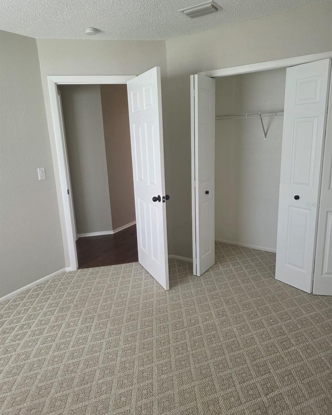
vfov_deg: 70.3
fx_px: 295
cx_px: 166
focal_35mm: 24
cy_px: 205
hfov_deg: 58.8
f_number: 1.7
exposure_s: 1/120
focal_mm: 6.3
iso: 320
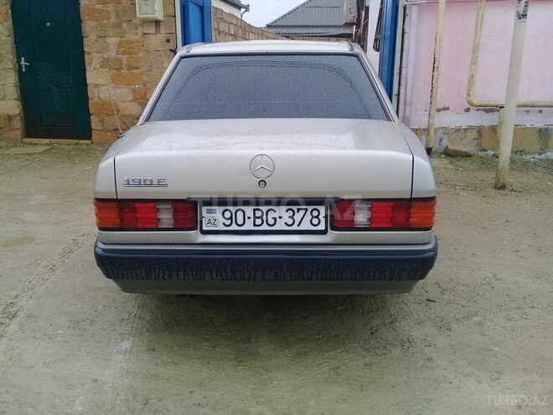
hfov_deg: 58.4
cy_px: 208
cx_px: 276
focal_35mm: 31
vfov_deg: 45.4
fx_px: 495
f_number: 2.2
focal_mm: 3.3
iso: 50
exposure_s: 1/228
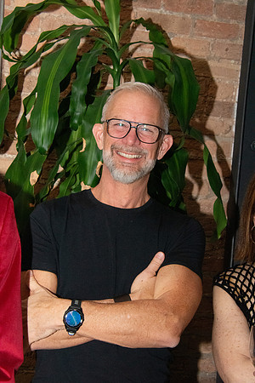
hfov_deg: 16.3
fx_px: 892
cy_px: 192
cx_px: 128
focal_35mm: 84
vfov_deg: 24.2
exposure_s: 1/250
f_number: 11
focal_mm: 56
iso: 5000
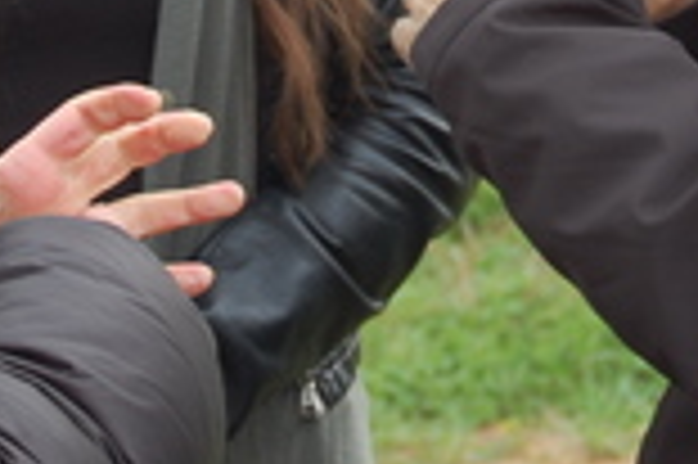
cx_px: 455
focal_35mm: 279
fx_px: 5404
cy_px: -387
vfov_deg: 4.9
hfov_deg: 7.4
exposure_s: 1/125
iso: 280
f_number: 5.6
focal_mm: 46
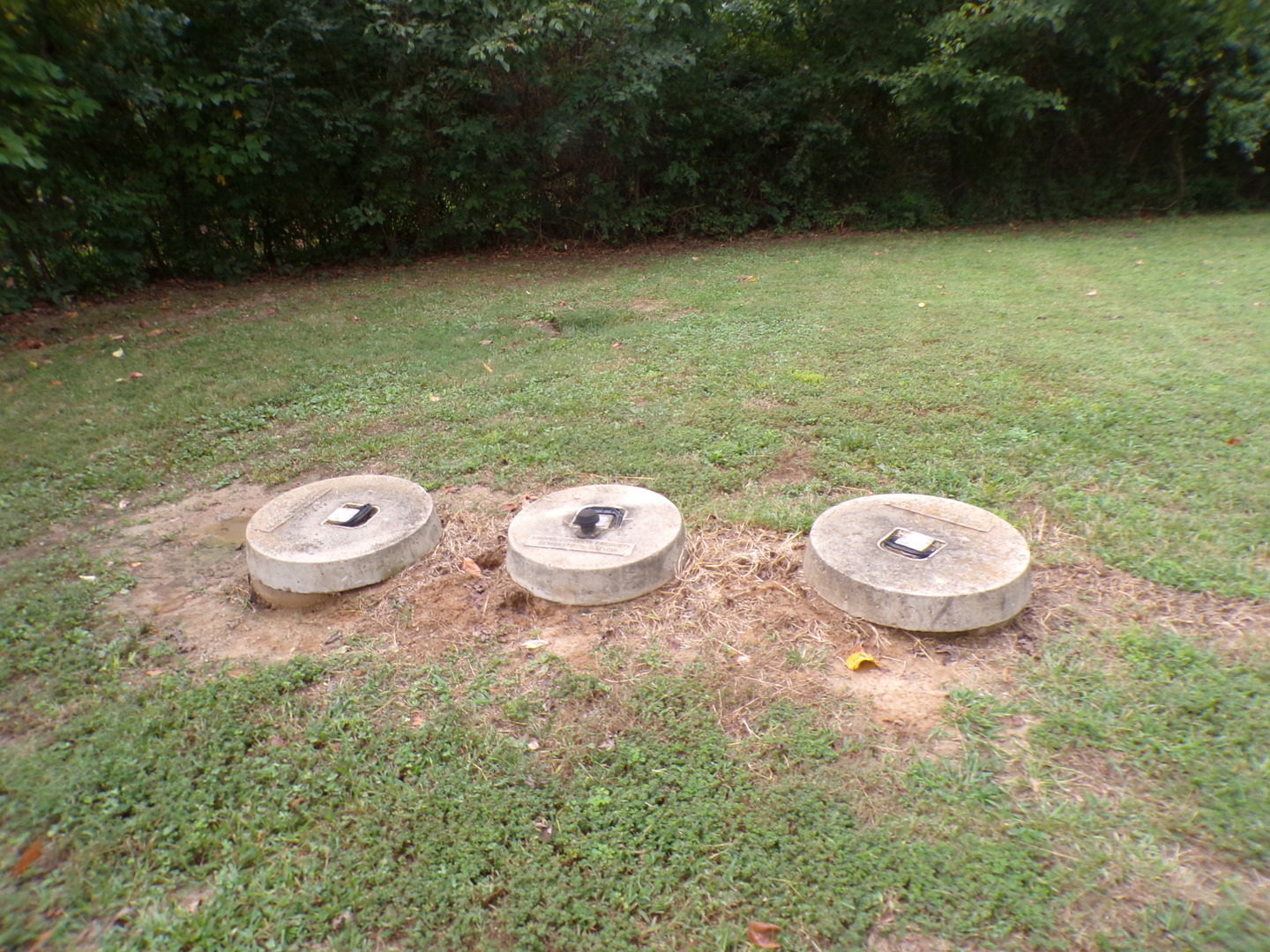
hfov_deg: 71.6
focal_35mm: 24
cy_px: 476
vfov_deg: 56.8
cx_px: 635
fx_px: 881
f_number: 4.4
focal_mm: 4.3
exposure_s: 1/100
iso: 100
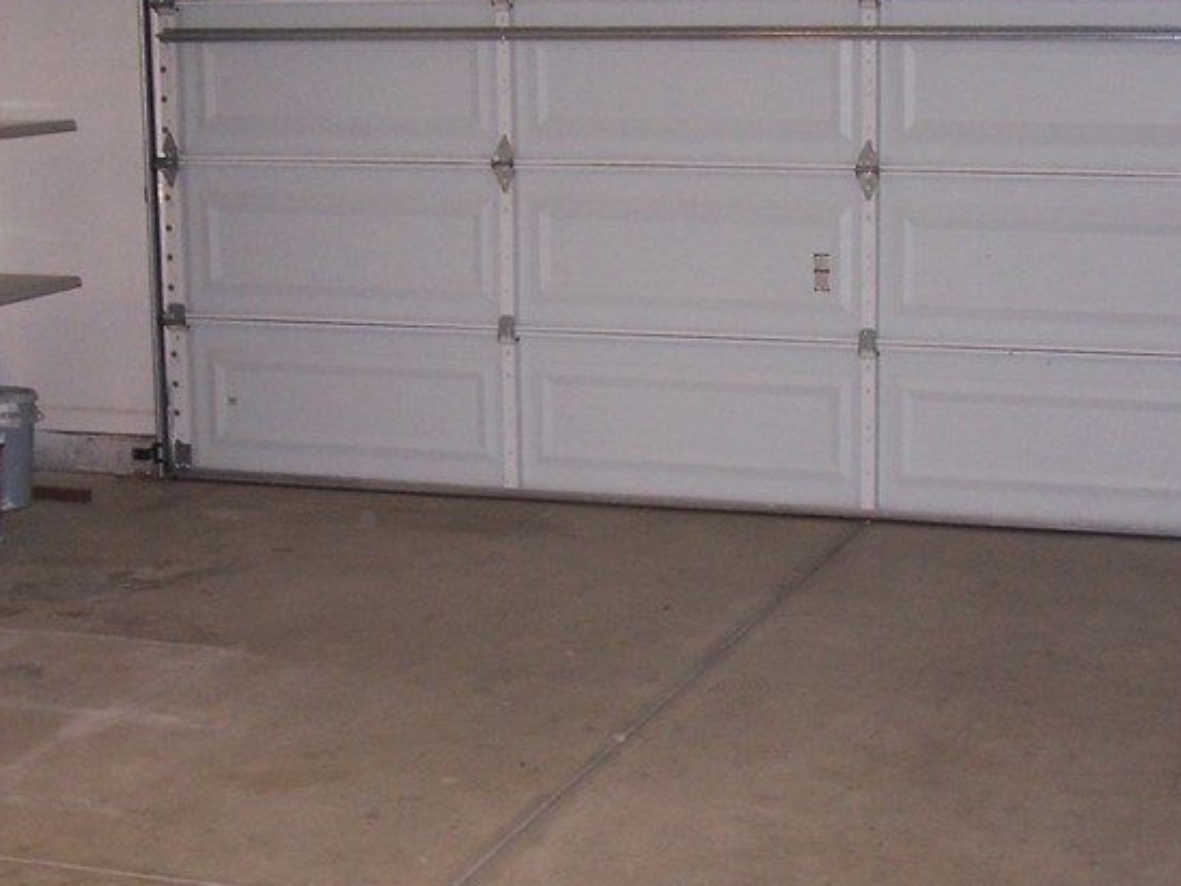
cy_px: 418
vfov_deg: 20.7
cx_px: 687
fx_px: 2422
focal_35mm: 71
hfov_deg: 27.4
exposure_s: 1/60
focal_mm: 6.3
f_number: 2.8
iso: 140
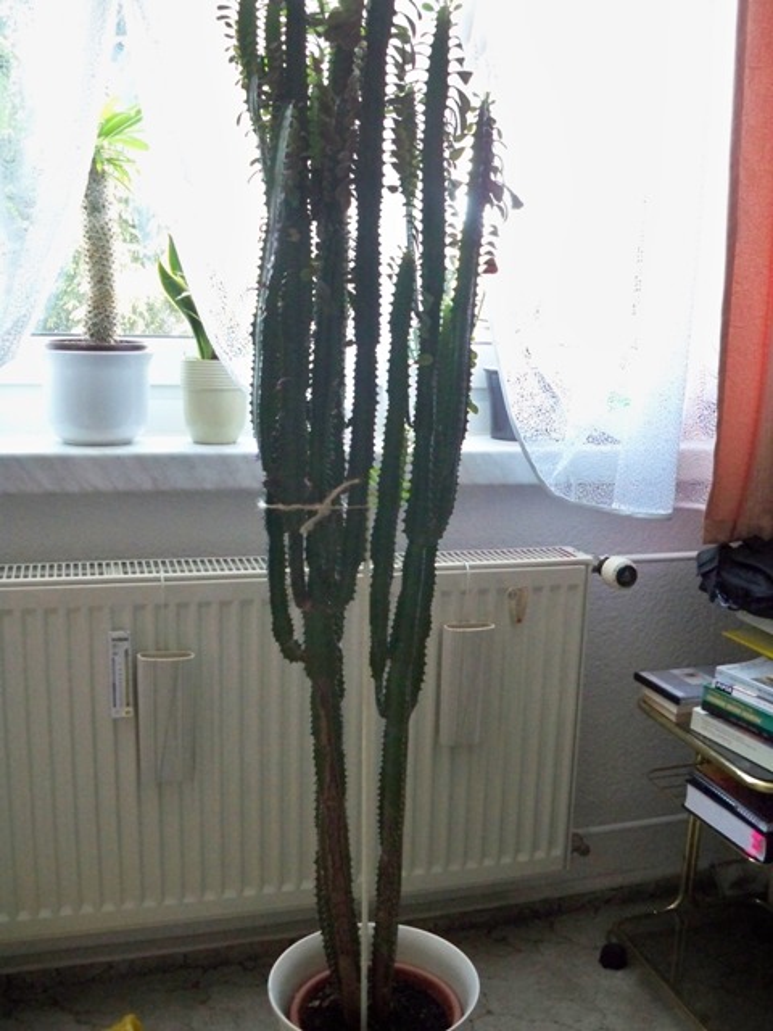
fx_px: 1042
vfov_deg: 52.6
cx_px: 386
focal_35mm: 35
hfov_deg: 40.7
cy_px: 516
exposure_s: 1/60
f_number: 3.1
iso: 800
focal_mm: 6.3
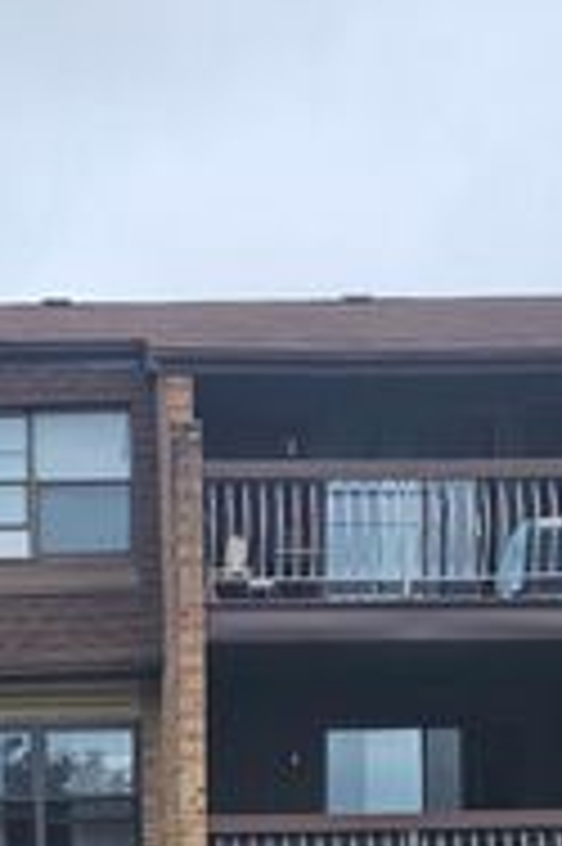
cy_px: 1172
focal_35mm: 85
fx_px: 1994
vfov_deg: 21.1
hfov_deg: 15.8
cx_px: 31
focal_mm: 6.3
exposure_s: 1/859
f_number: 1.7
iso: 10
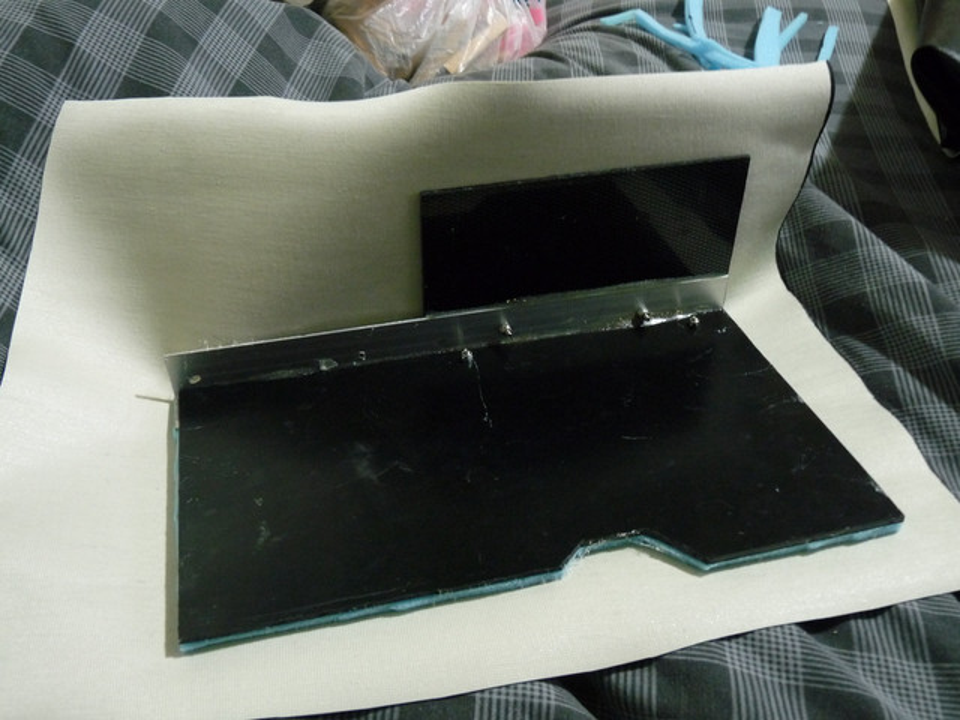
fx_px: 887
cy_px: 360
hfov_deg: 56.8
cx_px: 480
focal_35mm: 32
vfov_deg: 44.2
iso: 400
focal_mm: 5.8
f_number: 3.6
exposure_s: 1/5
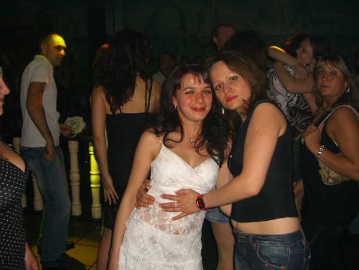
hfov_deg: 49.0
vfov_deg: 37.7
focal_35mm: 38
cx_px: 180
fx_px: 394
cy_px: 135
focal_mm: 7.9
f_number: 2.8
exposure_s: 1/60
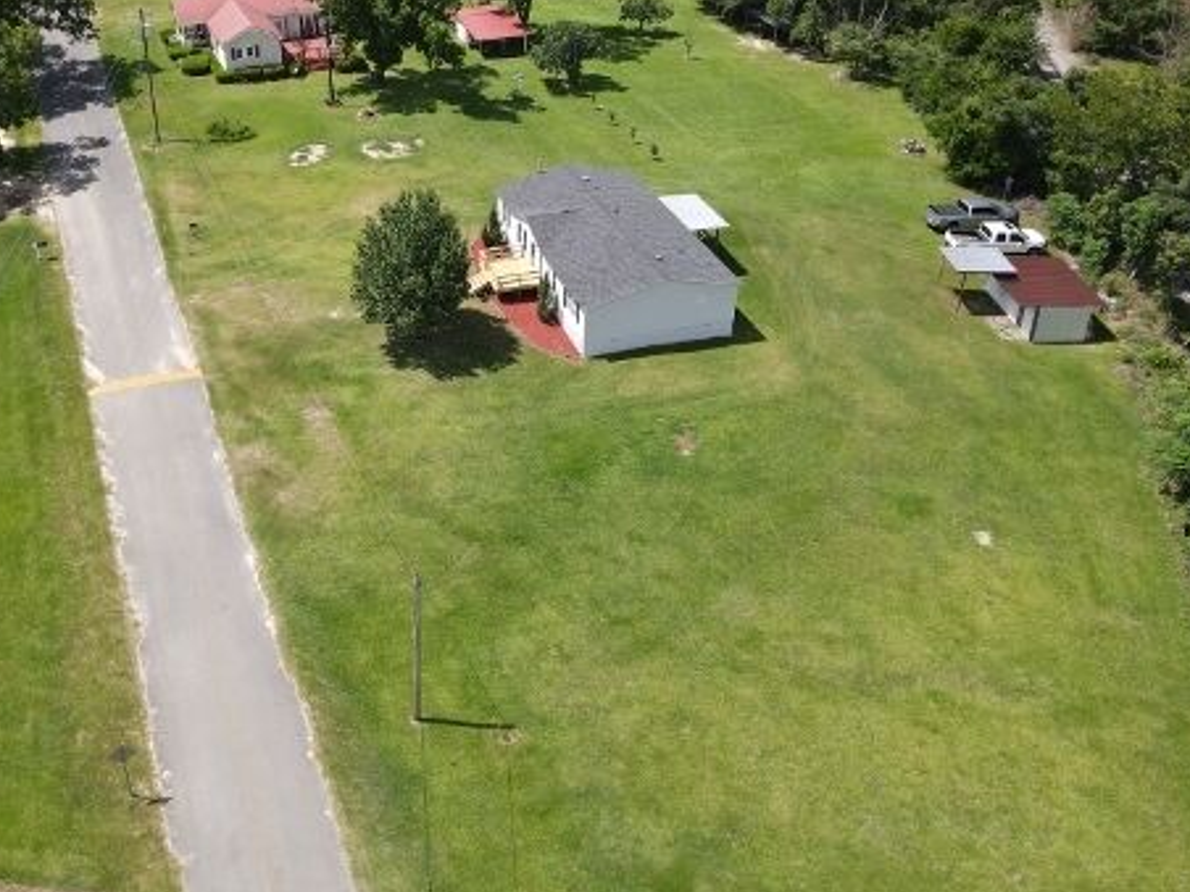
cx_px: 463
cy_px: 282
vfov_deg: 41.1
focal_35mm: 34
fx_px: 1169
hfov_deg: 53.5
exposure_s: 1/500
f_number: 2.8
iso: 100
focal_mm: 4.5
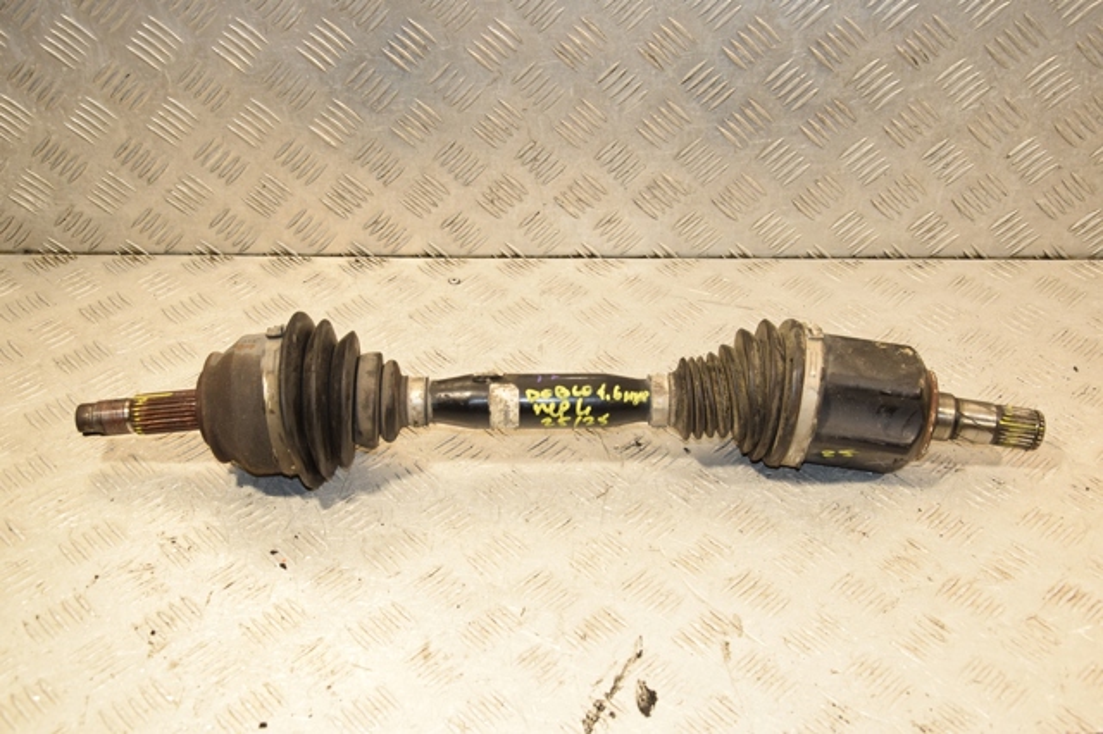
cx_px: 552
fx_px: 1378
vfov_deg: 29.8
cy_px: 367
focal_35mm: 45
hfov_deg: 43.6
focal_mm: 30
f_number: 6.3
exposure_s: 1/200
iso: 800
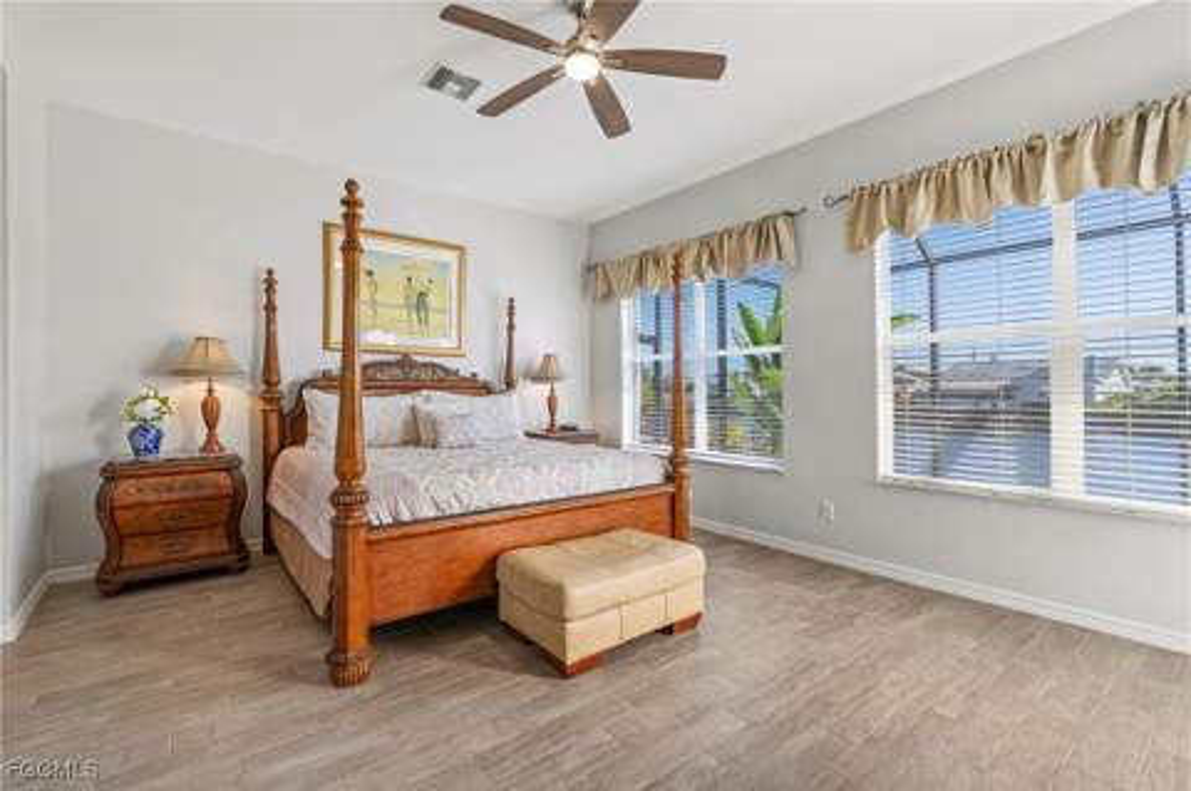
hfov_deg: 96.8
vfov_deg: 73.6
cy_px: 396
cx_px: 596
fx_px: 529
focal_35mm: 16
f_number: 9
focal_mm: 16
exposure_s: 1/15
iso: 200
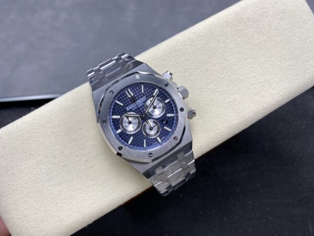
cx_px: 157
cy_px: 118
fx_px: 227
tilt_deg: -69.7
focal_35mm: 25
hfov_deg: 69.4
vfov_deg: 54.9
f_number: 1.8
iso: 32
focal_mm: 4.25
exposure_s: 1/171
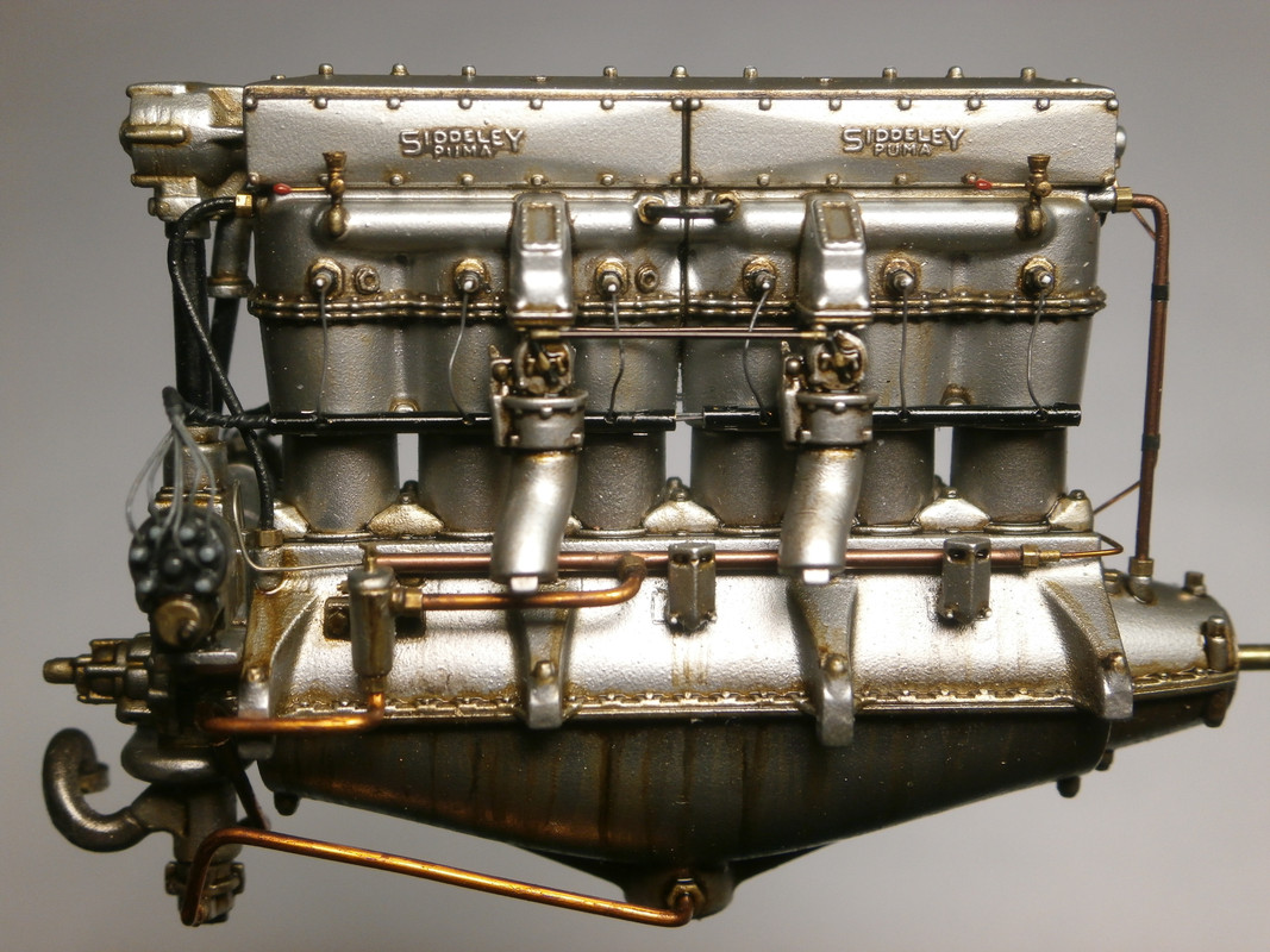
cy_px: 476
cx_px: 635
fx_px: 1724
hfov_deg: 40.4
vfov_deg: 30.9
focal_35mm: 47
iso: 125
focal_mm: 8.3
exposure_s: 1/80
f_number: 3.4
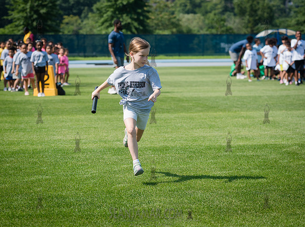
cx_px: 129
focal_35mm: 128
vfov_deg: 11.5
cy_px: 109
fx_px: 1126
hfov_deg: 15.4
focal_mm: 112
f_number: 5
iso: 400
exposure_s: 1/1600
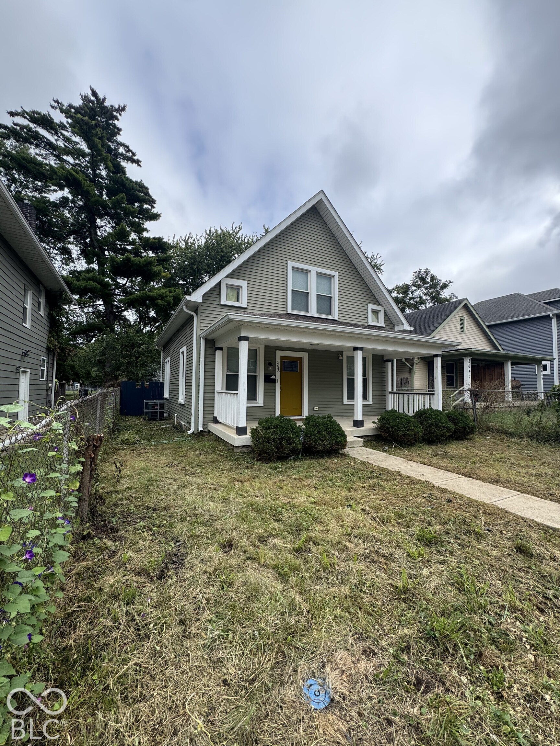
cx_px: 280
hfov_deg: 85.7
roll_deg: -0.3
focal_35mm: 14
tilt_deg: +4.1
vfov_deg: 102.1
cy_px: 373
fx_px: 302
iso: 40
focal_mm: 2.22
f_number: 2.2
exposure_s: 1/657
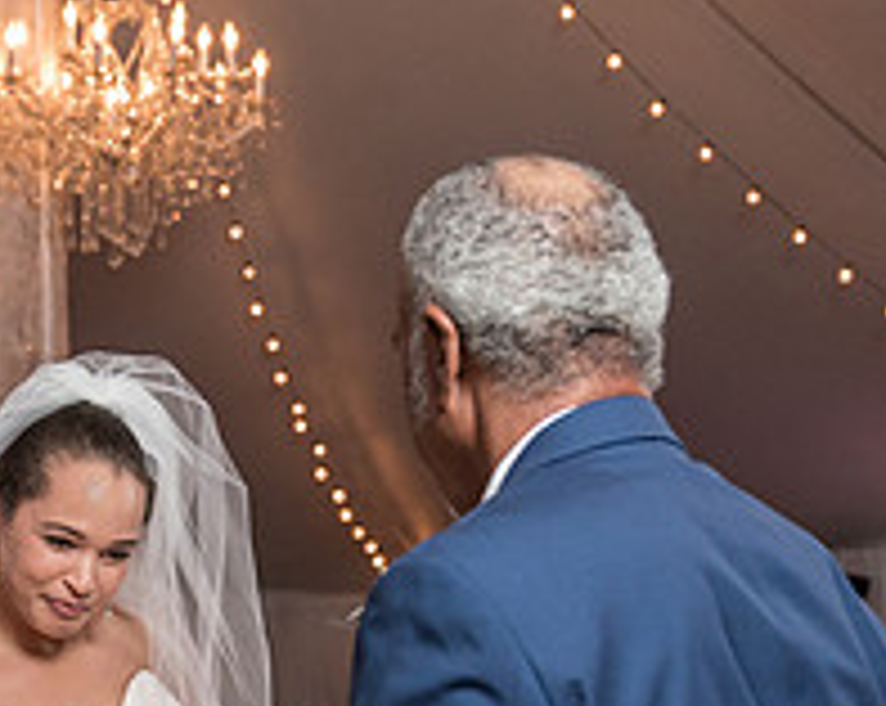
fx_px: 3273
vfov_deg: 12.2
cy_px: 683
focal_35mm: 125
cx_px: 168
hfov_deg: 15.3
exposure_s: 1/200
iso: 2000
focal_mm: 37
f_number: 4
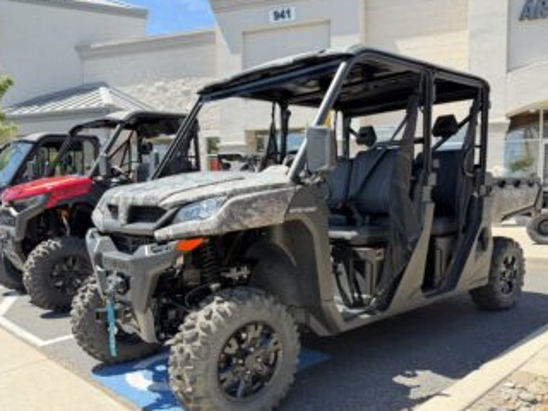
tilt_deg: -7.2
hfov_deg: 59.6
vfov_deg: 46.5
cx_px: 324
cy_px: 247
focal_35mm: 30
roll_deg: -0.2
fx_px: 475
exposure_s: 1/443
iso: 100
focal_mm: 6.76
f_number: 1.78
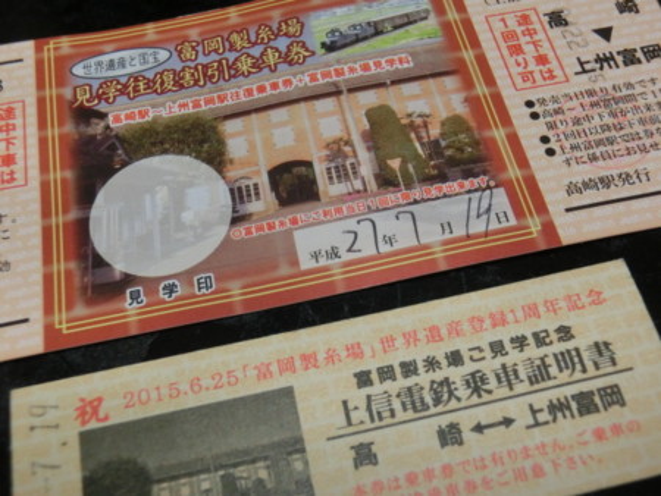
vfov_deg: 36.0
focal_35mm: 40
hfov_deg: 46.8
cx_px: 330
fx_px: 764
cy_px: 248
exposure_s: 1/50
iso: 800
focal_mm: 7.15
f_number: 4
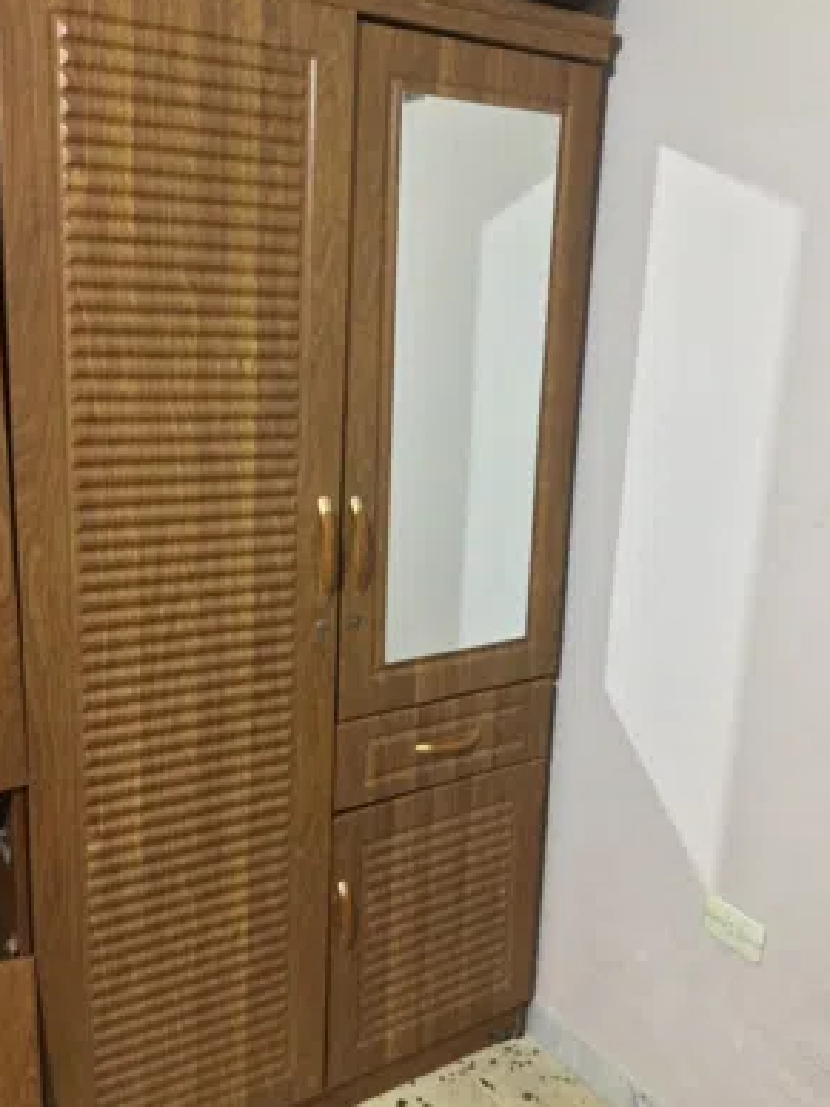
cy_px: 551
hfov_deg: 44.2
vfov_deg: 56.8
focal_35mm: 32
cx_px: 408
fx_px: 1023
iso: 320
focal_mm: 3.3
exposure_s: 1/17
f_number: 2.4
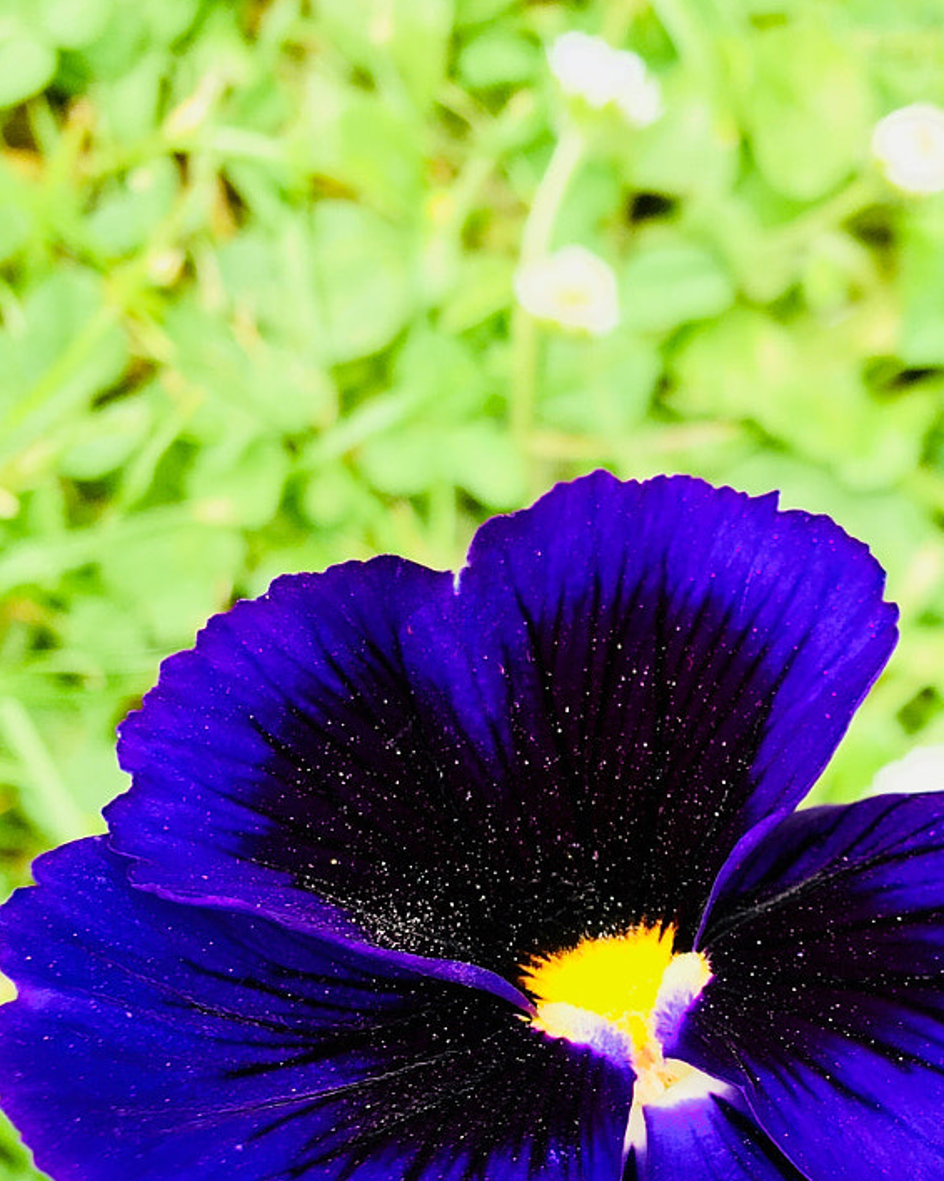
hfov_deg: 23.7
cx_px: 637
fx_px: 2236
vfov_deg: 29.4
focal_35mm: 64
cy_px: 789
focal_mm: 4.15
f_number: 2.2
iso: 25
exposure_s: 1/105
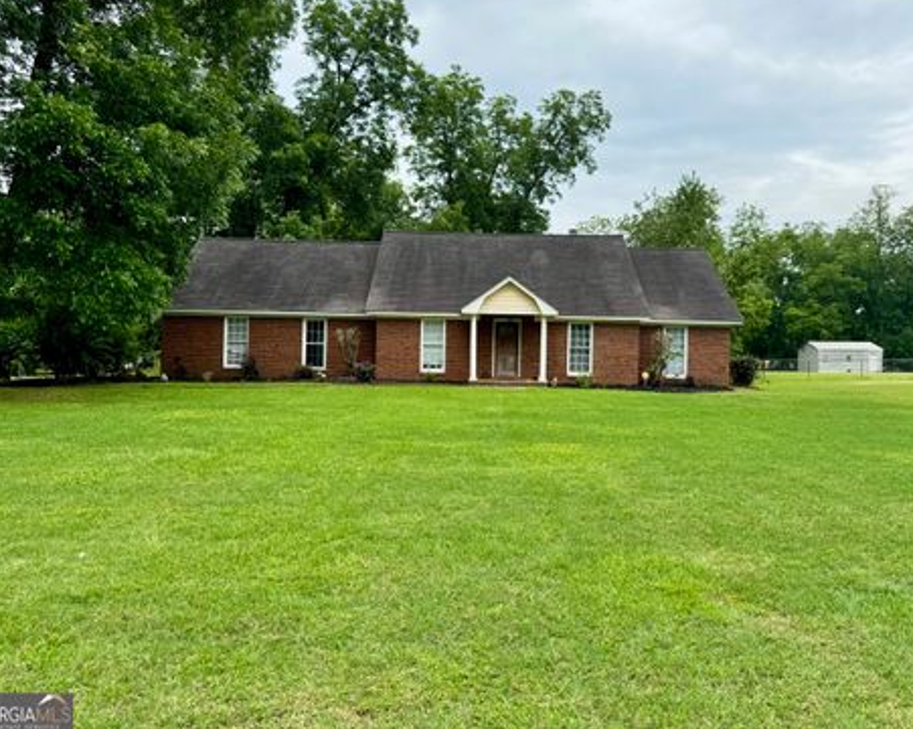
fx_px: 702
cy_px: 351
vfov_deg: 54.9
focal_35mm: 26
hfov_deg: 66.1
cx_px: 466
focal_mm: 6.76
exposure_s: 1/1818
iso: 80
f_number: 1.78
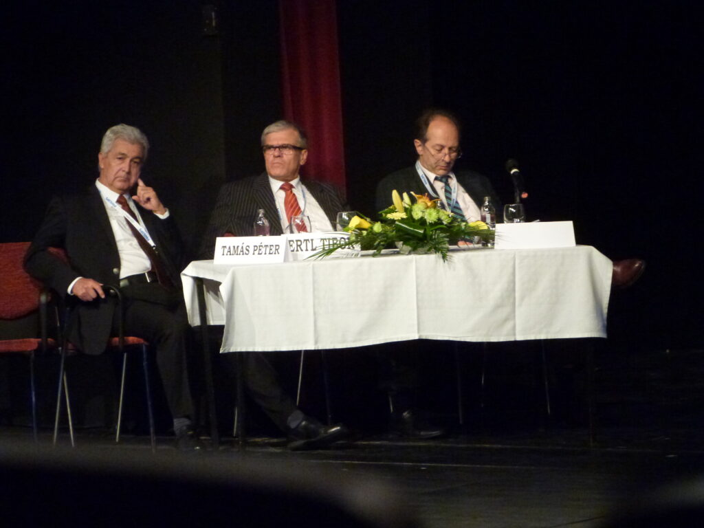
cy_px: 264
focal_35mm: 174
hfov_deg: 11.4
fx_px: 3539
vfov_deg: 8.5
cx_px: 352
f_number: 3.8
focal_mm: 31.3
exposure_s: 1/30
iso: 800
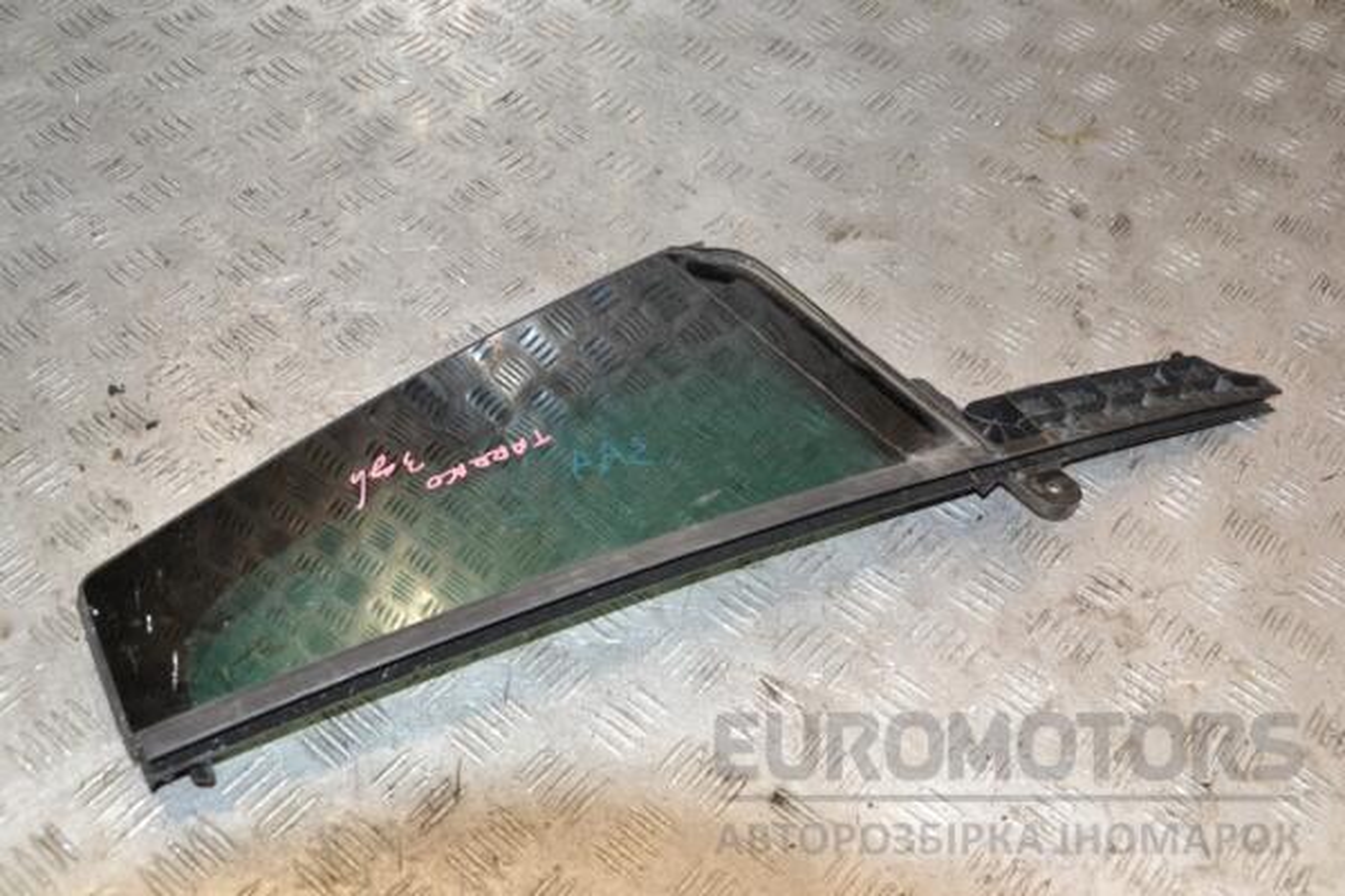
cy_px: 448
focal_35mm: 39
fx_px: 1457
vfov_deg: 34.2
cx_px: 672
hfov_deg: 49.6
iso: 800
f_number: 6.3
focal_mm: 26
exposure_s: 1/200
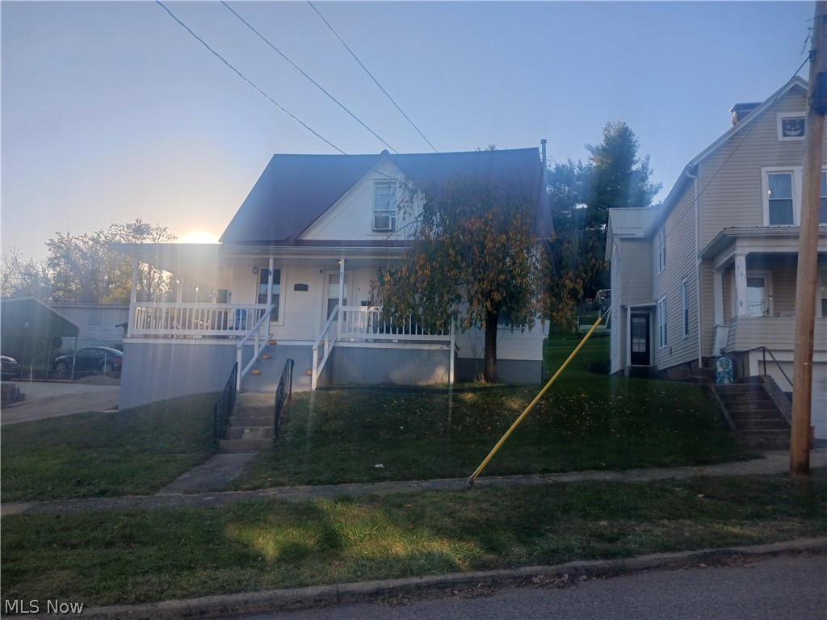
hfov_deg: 65.3
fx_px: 645
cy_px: 310
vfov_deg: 51.4
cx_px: 414
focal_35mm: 27
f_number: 1.8
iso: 20
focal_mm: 4
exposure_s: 1/188
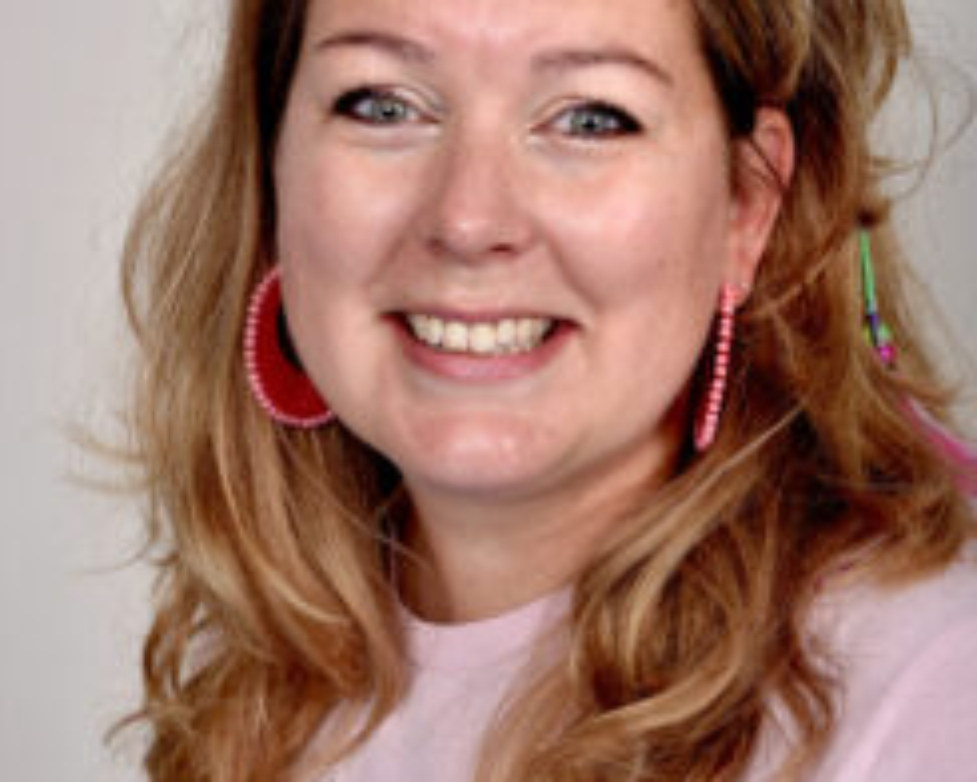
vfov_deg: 12.3
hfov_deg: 15.4
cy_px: 345
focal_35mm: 125
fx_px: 3614
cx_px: 498
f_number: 9
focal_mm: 85
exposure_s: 1/160
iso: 100
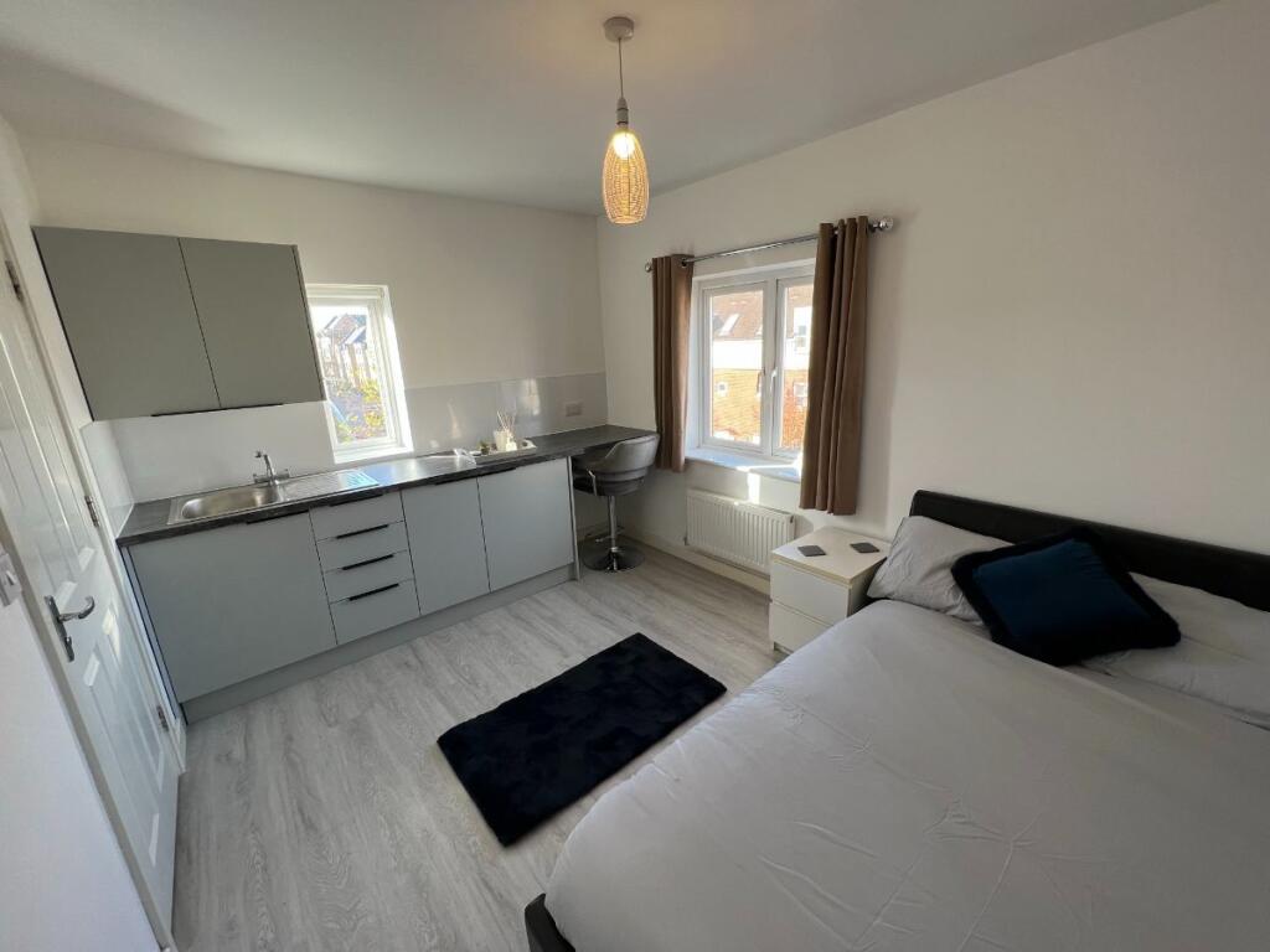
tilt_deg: -15.6
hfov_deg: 106.2
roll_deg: +2.3
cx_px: 635
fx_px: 477
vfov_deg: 89.9
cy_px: 476
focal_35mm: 13
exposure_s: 1/99
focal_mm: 1.57
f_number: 1.8
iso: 40
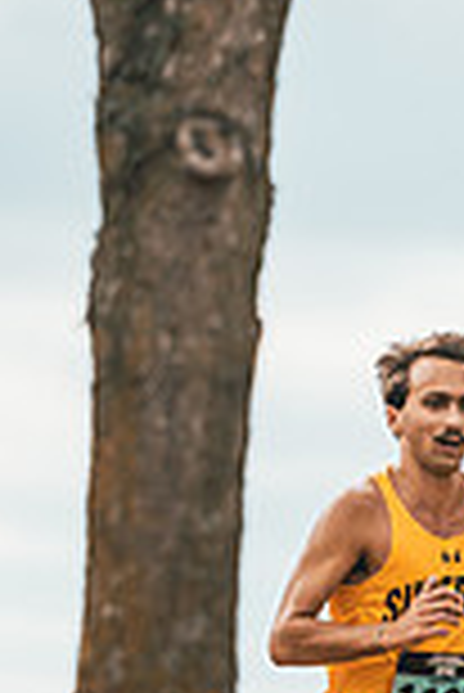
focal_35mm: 977
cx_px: 469
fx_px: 18845
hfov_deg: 1.4
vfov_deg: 2.1
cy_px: 731
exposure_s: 1/1000
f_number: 6.3
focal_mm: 259
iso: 400
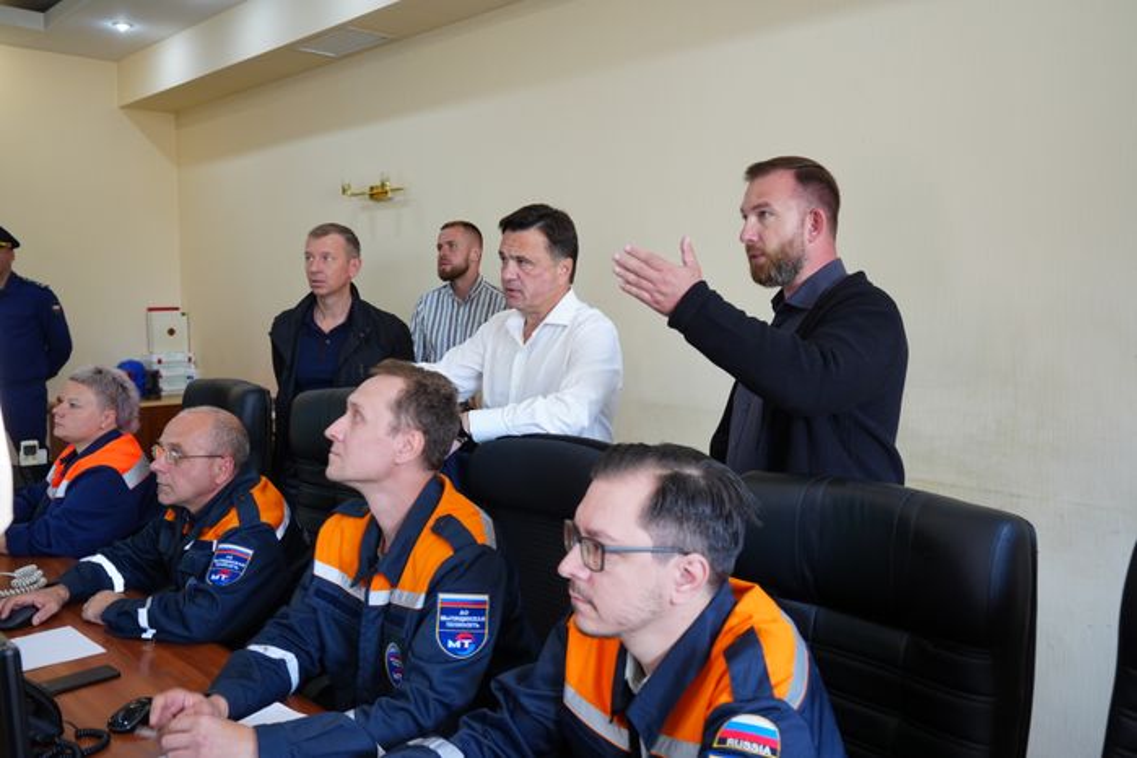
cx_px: 568
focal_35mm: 30
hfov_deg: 61.9
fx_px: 947
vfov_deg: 43.6
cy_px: 379
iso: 500
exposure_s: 1/20
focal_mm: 30
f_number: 6.3
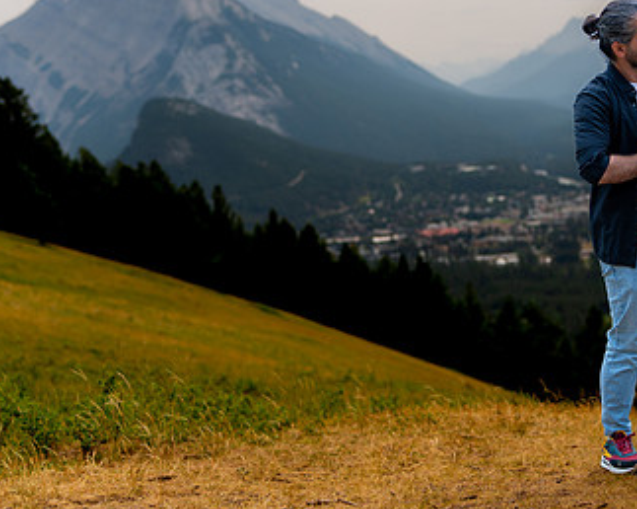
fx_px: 1112
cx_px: 465
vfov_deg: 25.6
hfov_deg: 31.5
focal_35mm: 59
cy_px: 155
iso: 200
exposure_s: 1/5000
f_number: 2
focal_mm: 35
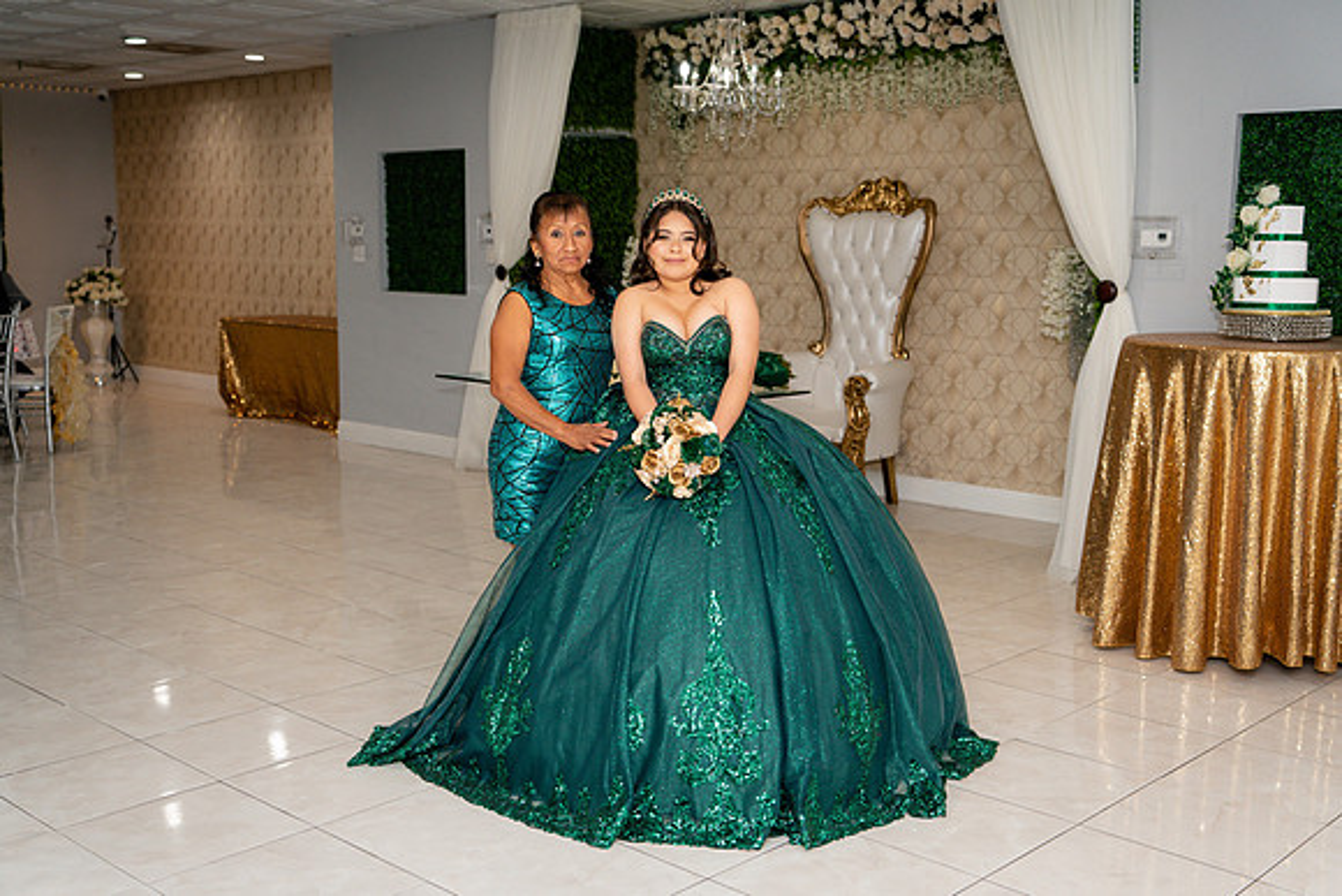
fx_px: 1454
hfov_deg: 49.5
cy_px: 448
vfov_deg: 34.2
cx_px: 671
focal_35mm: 39
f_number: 2.8
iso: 800
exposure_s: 1/250
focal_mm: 39
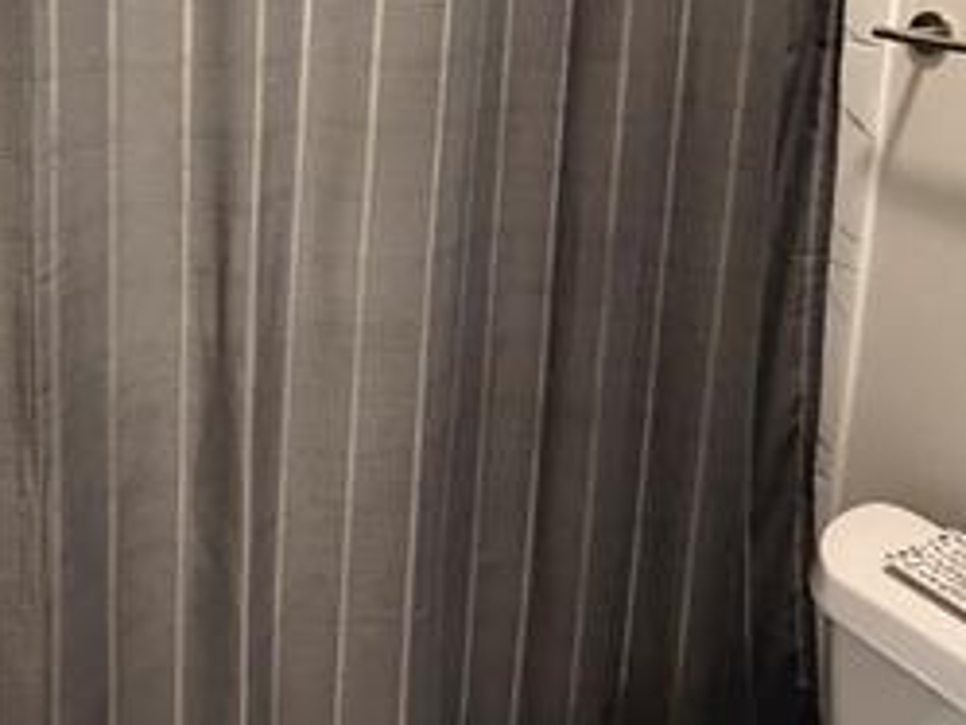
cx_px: 353
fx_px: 1005
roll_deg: -2.2
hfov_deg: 50.7
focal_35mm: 36
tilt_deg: -8.5
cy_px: 47
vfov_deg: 36.7
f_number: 2.2
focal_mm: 2.22
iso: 1000
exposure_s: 1/60
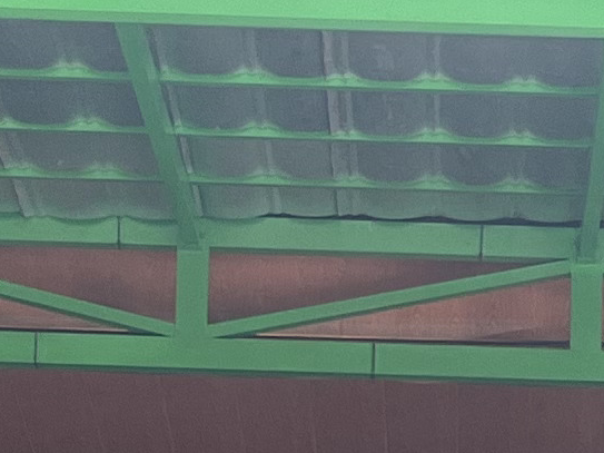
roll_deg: -1.0
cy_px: 1480
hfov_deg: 10.2
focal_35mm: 193
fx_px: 3367
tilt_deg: +5.8
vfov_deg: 6.8
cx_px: 475
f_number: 1.6
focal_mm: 5.1
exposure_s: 1/181
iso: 40
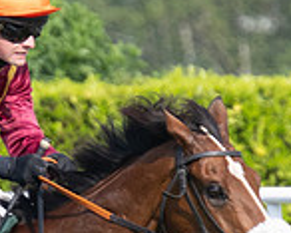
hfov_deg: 1.3
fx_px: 12686
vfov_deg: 1.1
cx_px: 93
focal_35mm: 1472
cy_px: 260
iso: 400
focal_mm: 180
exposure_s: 1/2000
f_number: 4
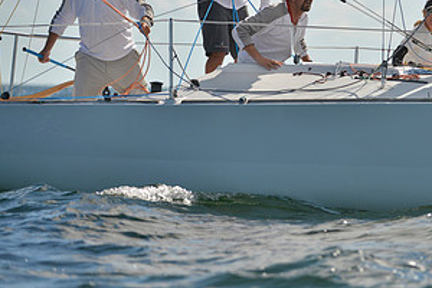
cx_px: 403
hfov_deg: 5.3
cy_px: 51
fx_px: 4644
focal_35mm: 387
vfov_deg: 3.6
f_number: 4
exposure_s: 1/2500
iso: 200
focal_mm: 200
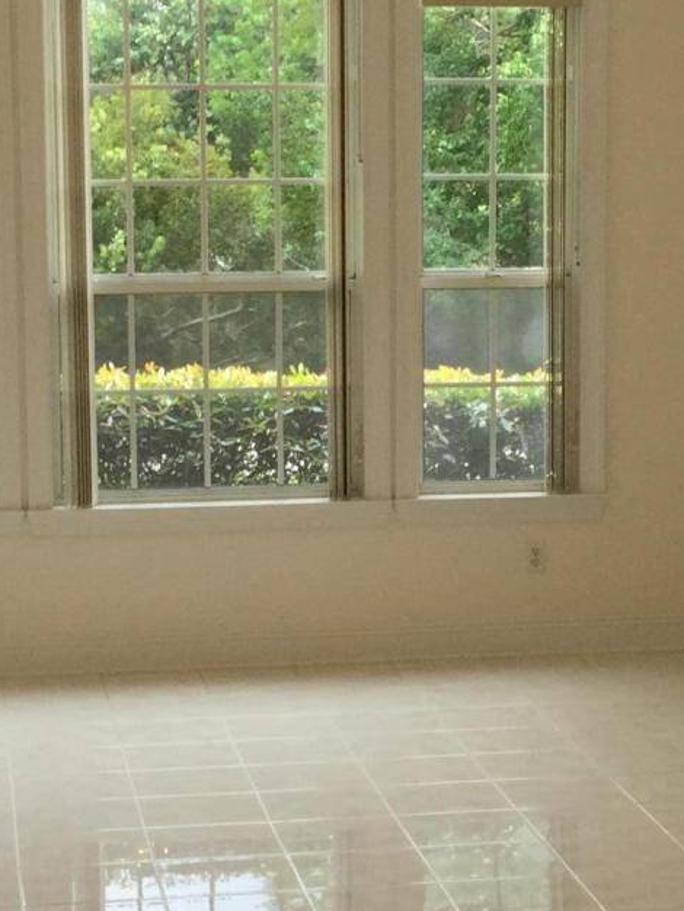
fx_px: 2606
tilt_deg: -7.3
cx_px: 409
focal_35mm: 99
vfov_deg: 19.8
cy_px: 463
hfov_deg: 14.9
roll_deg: +1.4
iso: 32
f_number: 2.4
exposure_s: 1/120
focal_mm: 3.3
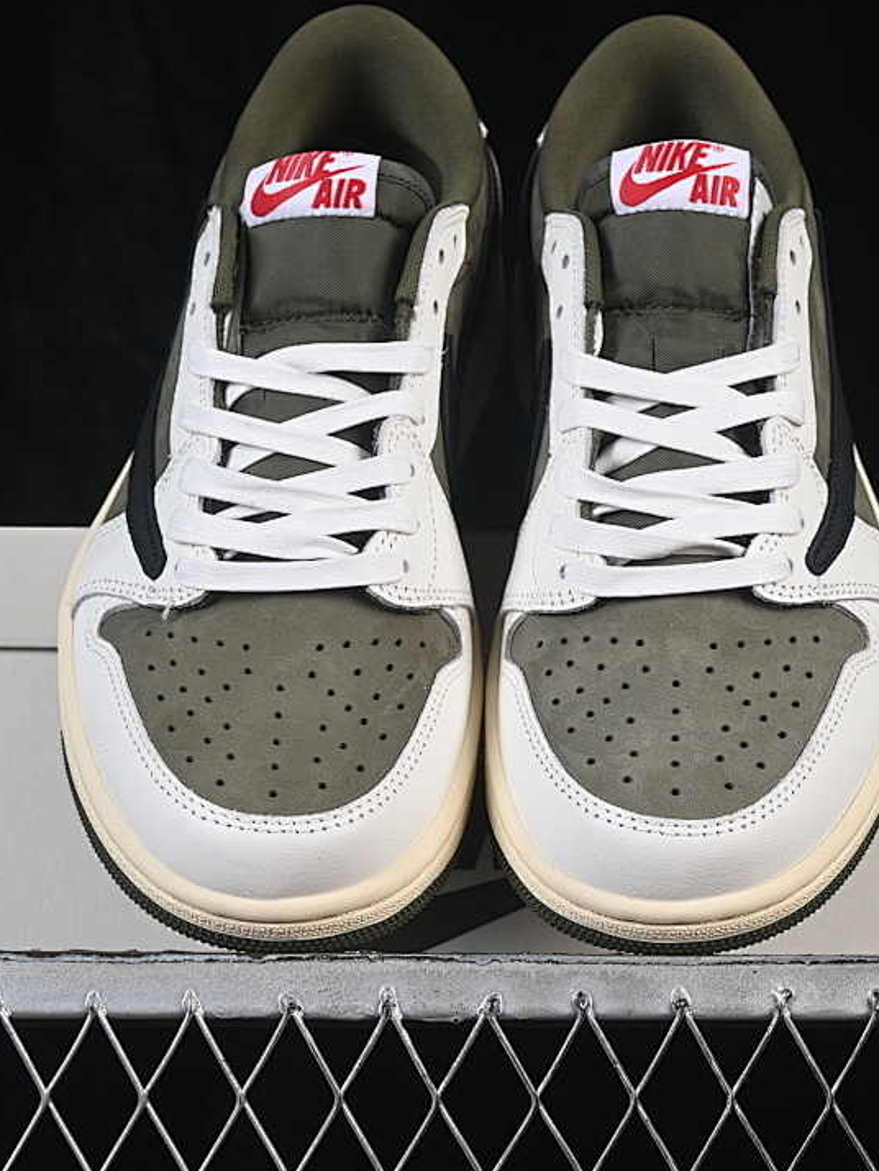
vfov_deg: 18.0
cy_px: 584
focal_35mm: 109
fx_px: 3688
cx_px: 508
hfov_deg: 13.6
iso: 160
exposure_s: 1/80
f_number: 8
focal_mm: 50
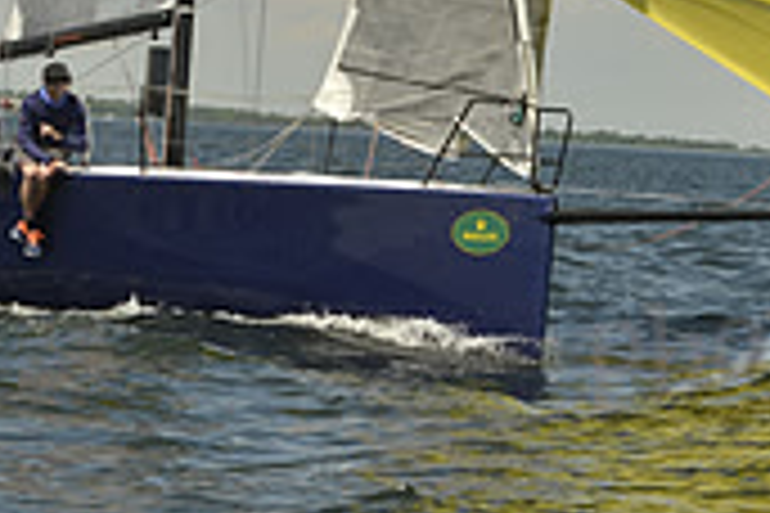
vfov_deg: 5.8
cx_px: 351
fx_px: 5090
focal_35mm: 238
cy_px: 128
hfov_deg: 8.7
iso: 280
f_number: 8
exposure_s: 1/1600
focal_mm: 70
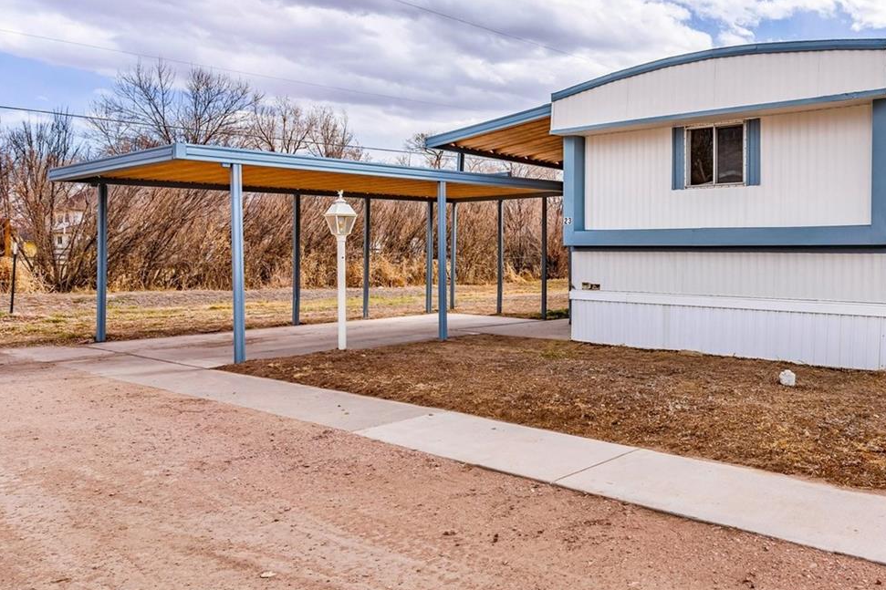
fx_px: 689
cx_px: 684
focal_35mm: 28
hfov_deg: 61.1
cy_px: 252
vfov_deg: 46.2
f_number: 8
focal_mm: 17
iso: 200
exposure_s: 1/640
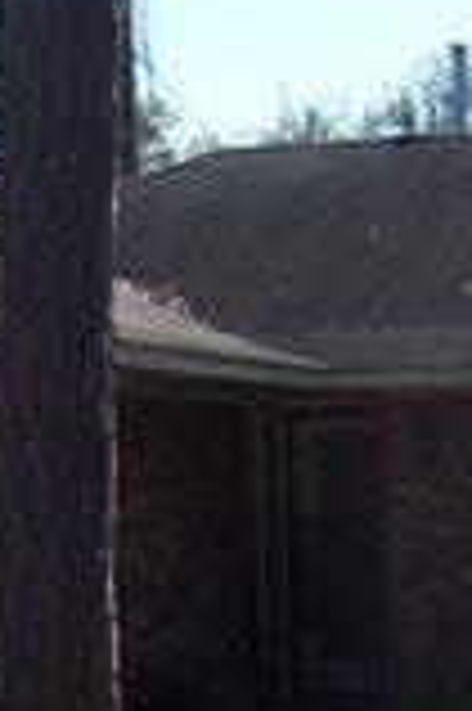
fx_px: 3488
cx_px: -175
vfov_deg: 11.5
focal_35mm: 177
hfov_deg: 7.6
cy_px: 729
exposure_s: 1/350
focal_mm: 7
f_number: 5.6
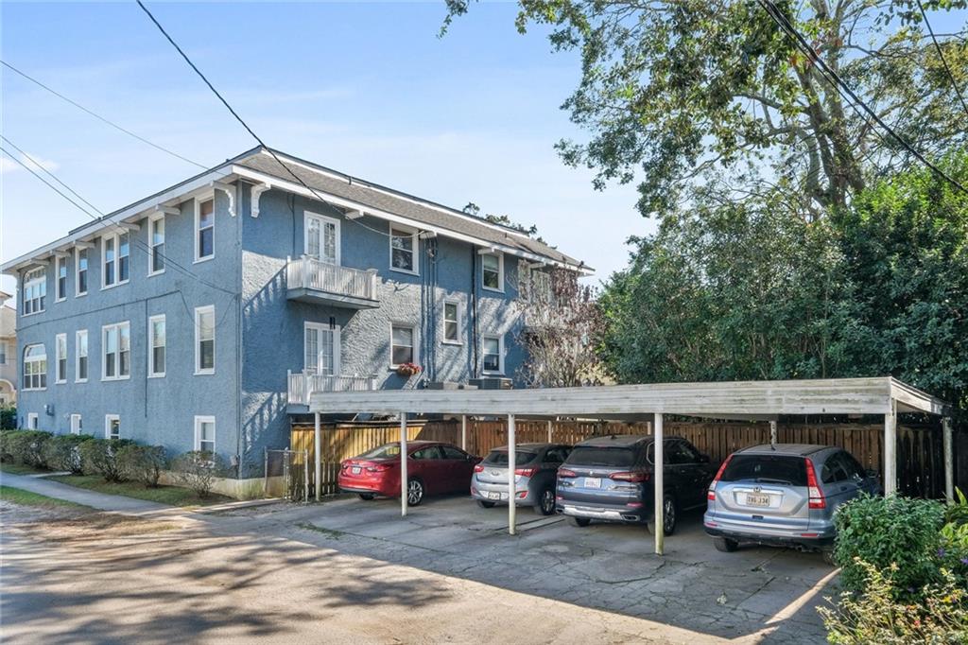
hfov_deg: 73.8
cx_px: 484
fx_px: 645
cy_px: 322
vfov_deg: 53.1
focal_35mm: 24
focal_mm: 15.7
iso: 400
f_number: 10
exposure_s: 1/105
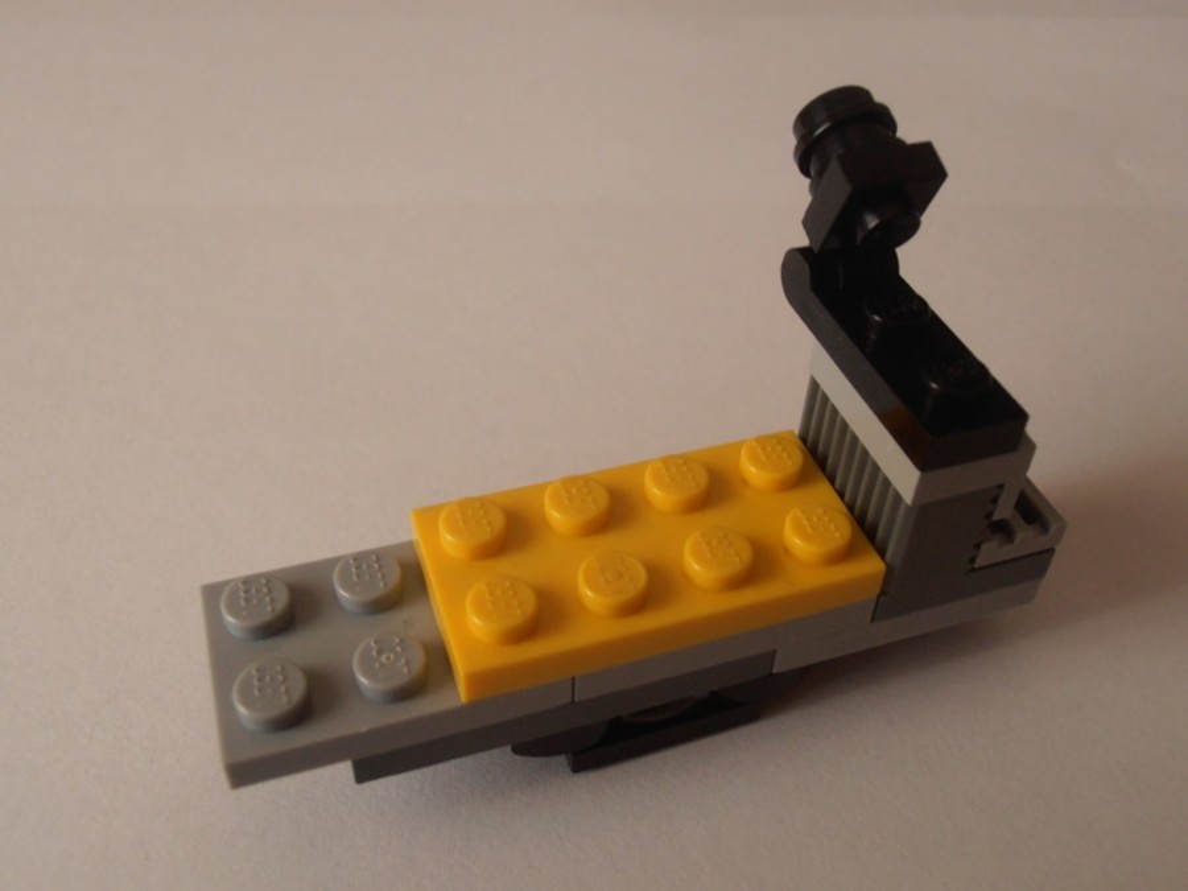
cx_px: 594
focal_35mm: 37
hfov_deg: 50.1
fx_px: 1270
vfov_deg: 38.7
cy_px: 446
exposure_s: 1/25
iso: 125
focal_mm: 6.61
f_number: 3.9
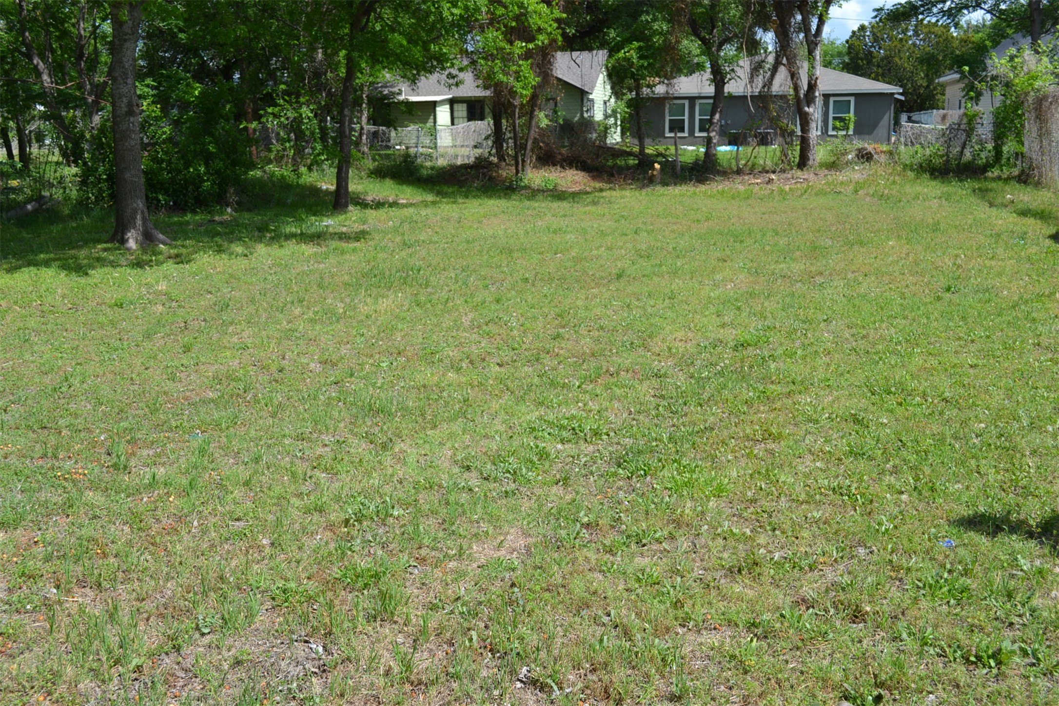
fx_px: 1059
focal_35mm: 36
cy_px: 353
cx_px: 530
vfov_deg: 36.9
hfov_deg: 53.1
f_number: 7.1
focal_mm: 24
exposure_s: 1/200
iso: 100
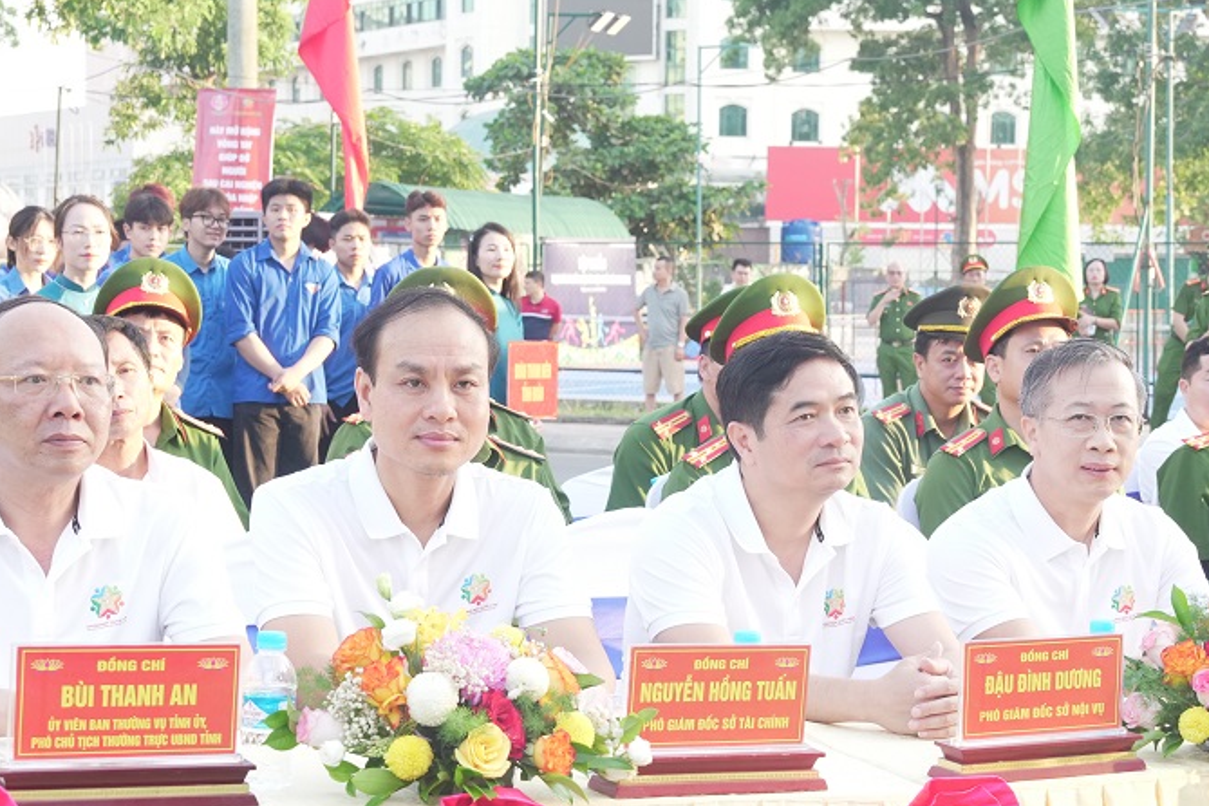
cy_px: 520
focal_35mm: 75
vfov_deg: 18.1
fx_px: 2519
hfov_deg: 27.0
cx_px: 602
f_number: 5.6
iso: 640
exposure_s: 1/100
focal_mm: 33
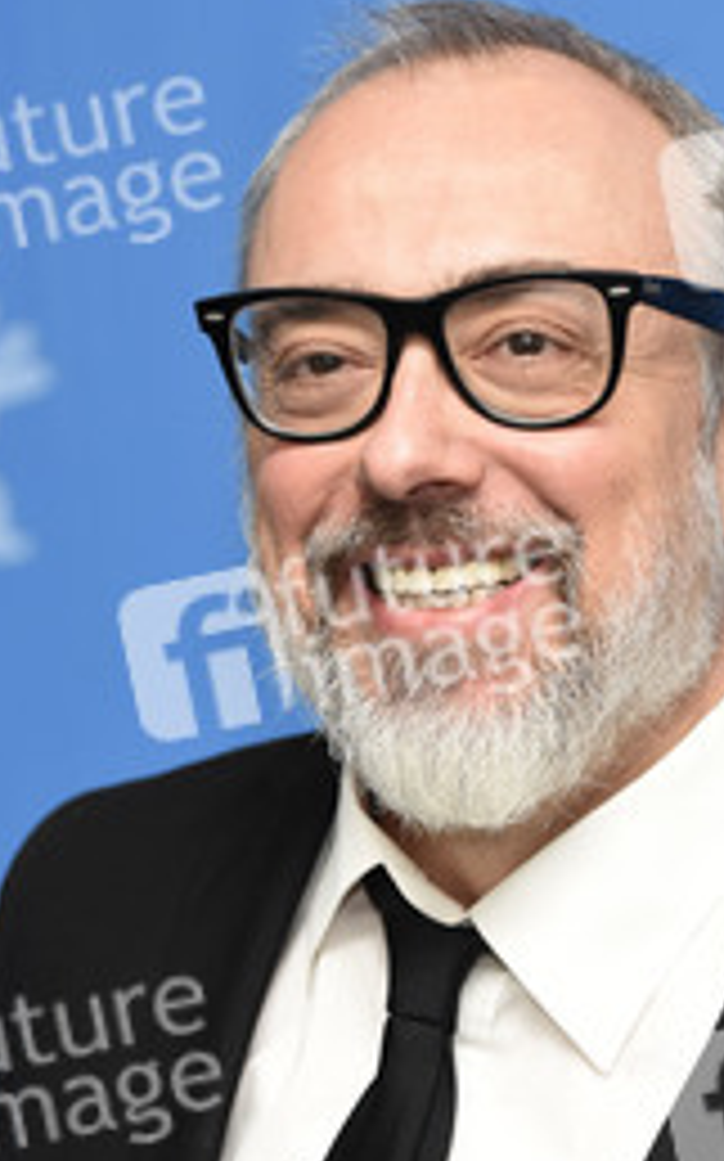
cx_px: 481
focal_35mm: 249
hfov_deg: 5.3
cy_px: 860
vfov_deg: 8.4
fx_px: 7863
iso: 800
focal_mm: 105
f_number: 3.5
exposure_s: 1/320
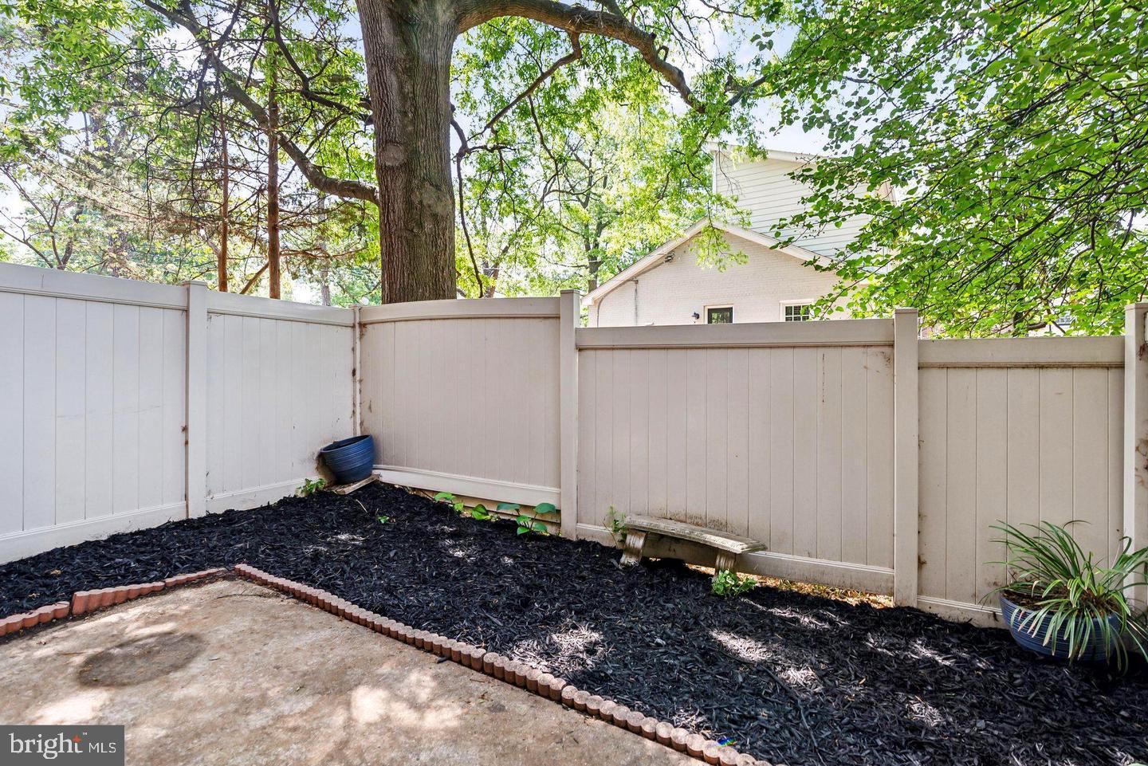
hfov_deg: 96.7
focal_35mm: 16
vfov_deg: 73.8
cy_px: 383
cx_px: 574
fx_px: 510
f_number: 4
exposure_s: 1/60
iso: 100
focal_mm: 16
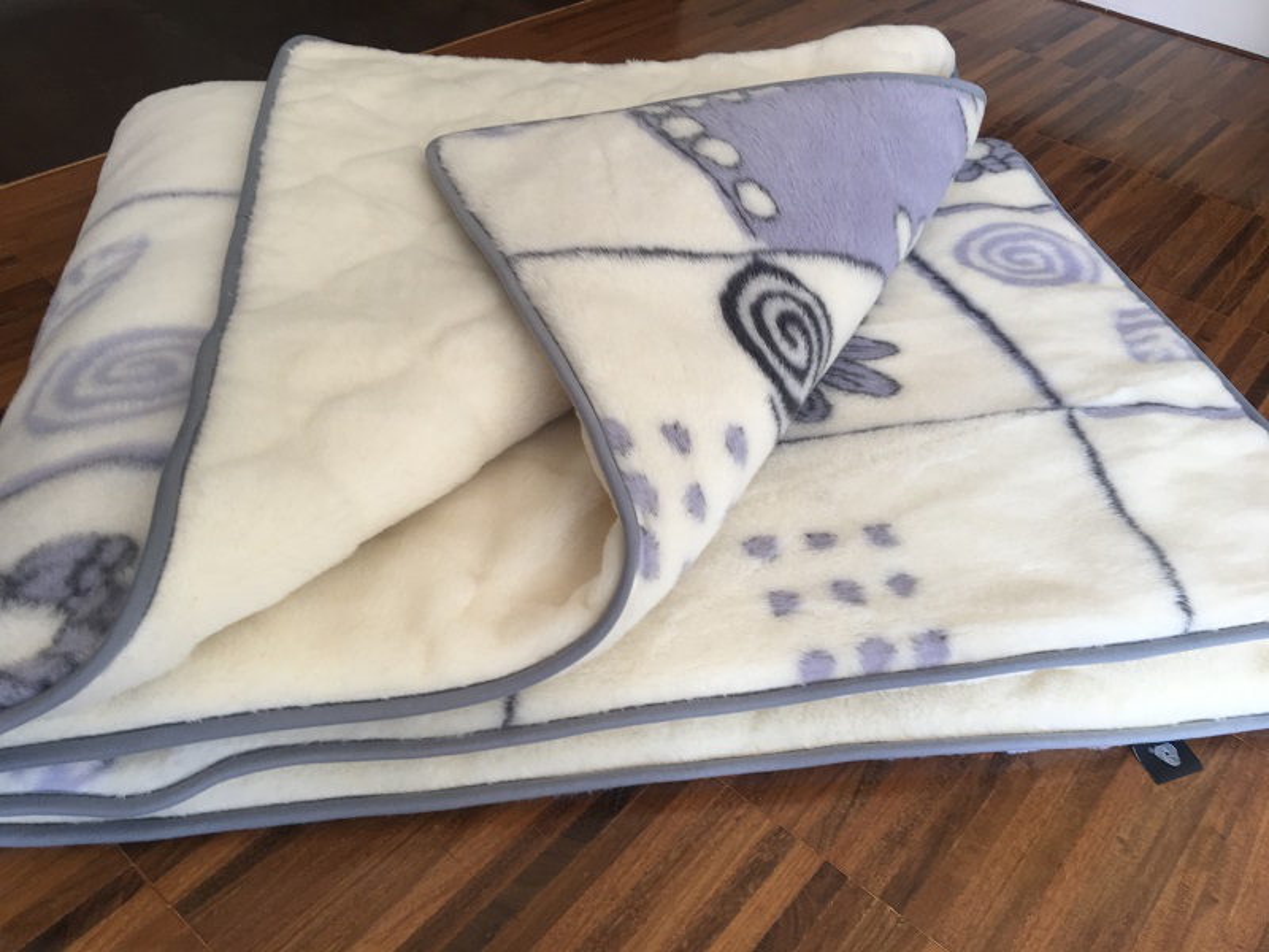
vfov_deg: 48.2
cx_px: 634
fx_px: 1063
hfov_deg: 61.7
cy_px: 476
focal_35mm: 29
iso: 32
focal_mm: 4.15
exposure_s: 1/50
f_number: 2.2
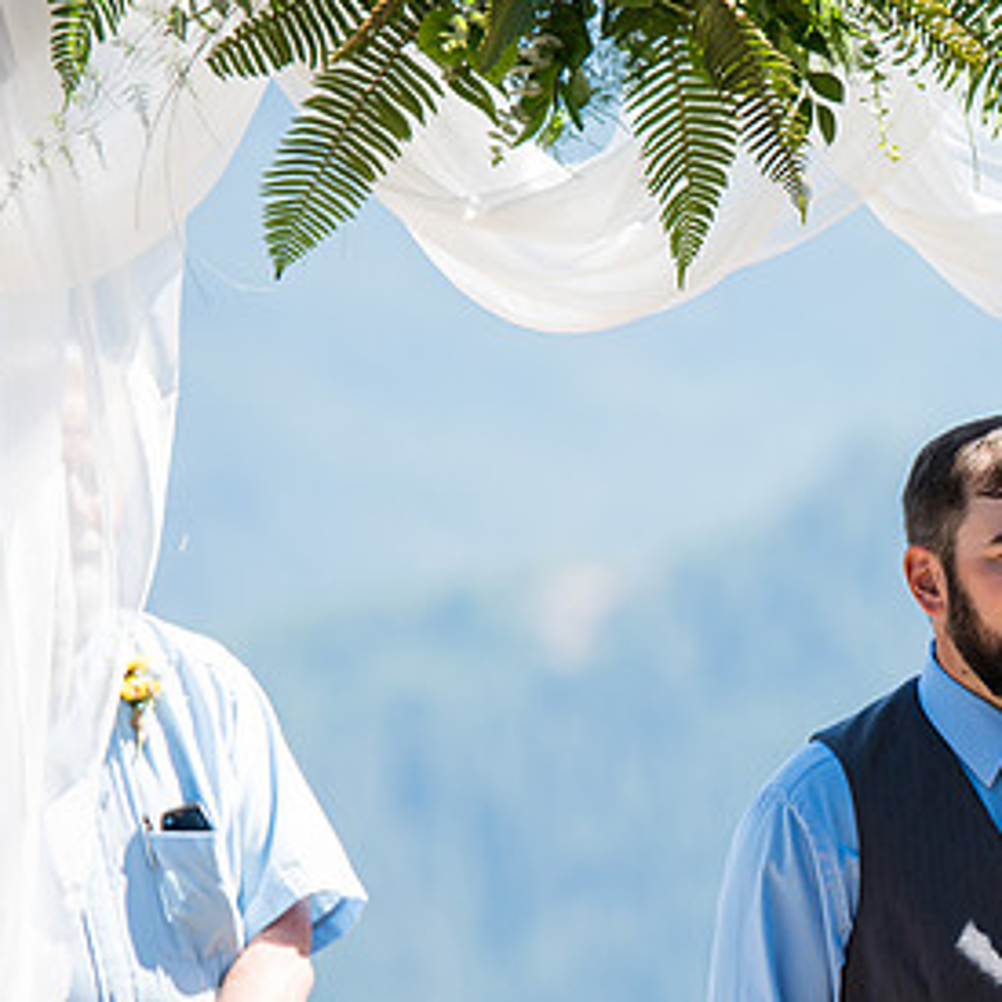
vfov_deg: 4.9
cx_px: 900
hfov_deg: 4.9
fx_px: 11724
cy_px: 643
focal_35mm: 358
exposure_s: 1/400
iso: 100
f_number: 4
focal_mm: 200
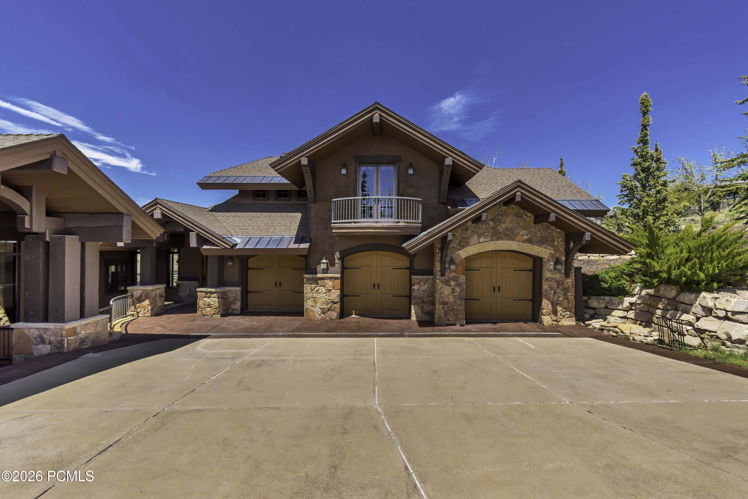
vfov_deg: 77.3
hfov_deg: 100.4
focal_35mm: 15
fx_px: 312
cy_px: 250
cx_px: 374
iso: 100
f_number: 4.5
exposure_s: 1/1000
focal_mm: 10
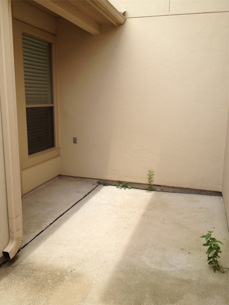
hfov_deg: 40.7
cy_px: 152
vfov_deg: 52.6
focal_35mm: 35
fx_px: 309
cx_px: 114
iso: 50
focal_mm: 4.28
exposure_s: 1/546
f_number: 2.4
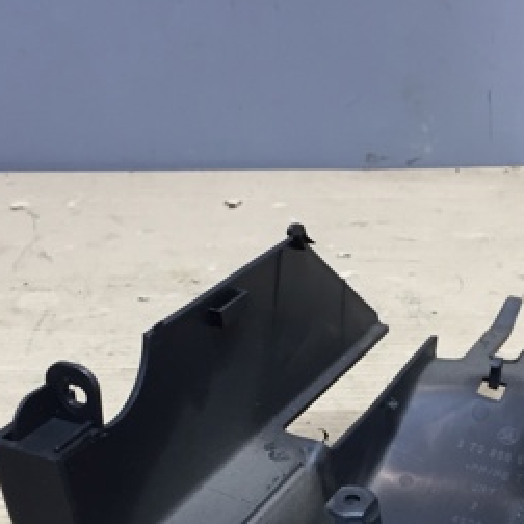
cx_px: 339
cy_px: 493
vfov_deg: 25.5
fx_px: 1113
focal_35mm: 65
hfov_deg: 26.4
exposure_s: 1/33
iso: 100
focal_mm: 4.15
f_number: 2.2
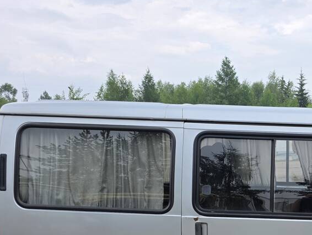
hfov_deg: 33.9
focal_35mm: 52
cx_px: 304
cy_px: 235
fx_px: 469
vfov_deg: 26.5
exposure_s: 1/2503
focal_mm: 6.3
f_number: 1.7
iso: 80
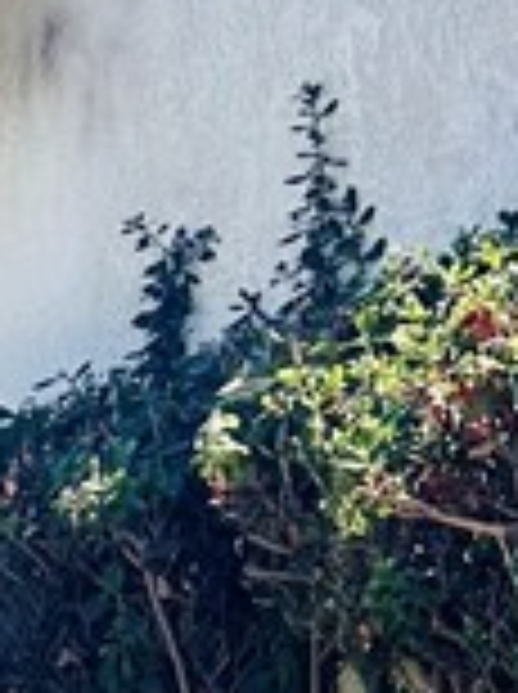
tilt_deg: -2.6
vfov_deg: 12.0
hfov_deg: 8.4
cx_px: -797
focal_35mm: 160
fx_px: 3201
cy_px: 950
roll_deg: +2.5
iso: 80
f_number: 1.78
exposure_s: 1/3356
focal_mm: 6.86
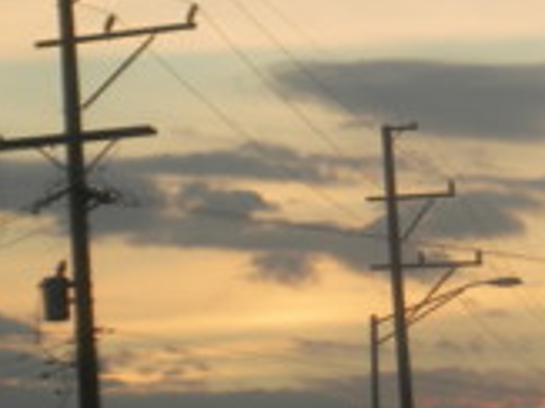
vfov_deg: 4.4
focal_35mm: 334
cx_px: 609
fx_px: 5255
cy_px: 161
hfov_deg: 5.9
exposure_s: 1/114
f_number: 4
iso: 50
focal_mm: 18.4
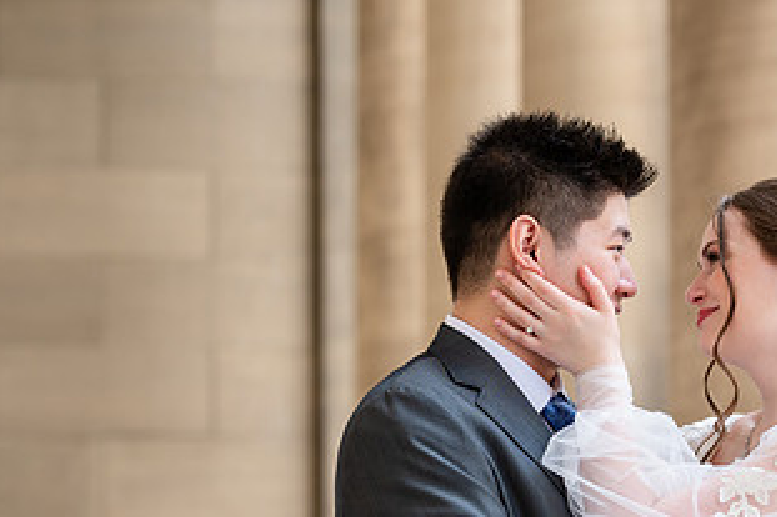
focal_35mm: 188
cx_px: 450
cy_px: 320
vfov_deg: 7.3
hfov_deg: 10.9
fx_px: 4055
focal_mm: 98
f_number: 4
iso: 640
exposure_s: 1/320
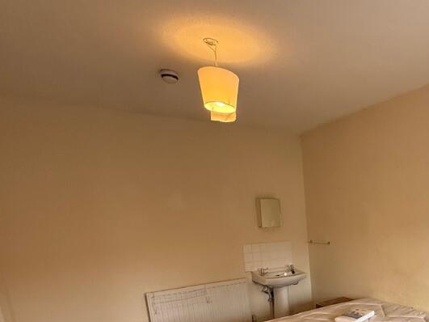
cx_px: 362
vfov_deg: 46.7
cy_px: 285
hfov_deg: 58.6
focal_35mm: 27
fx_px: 335
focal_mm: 2.22
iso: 250
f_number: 2.2
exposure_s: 1/100
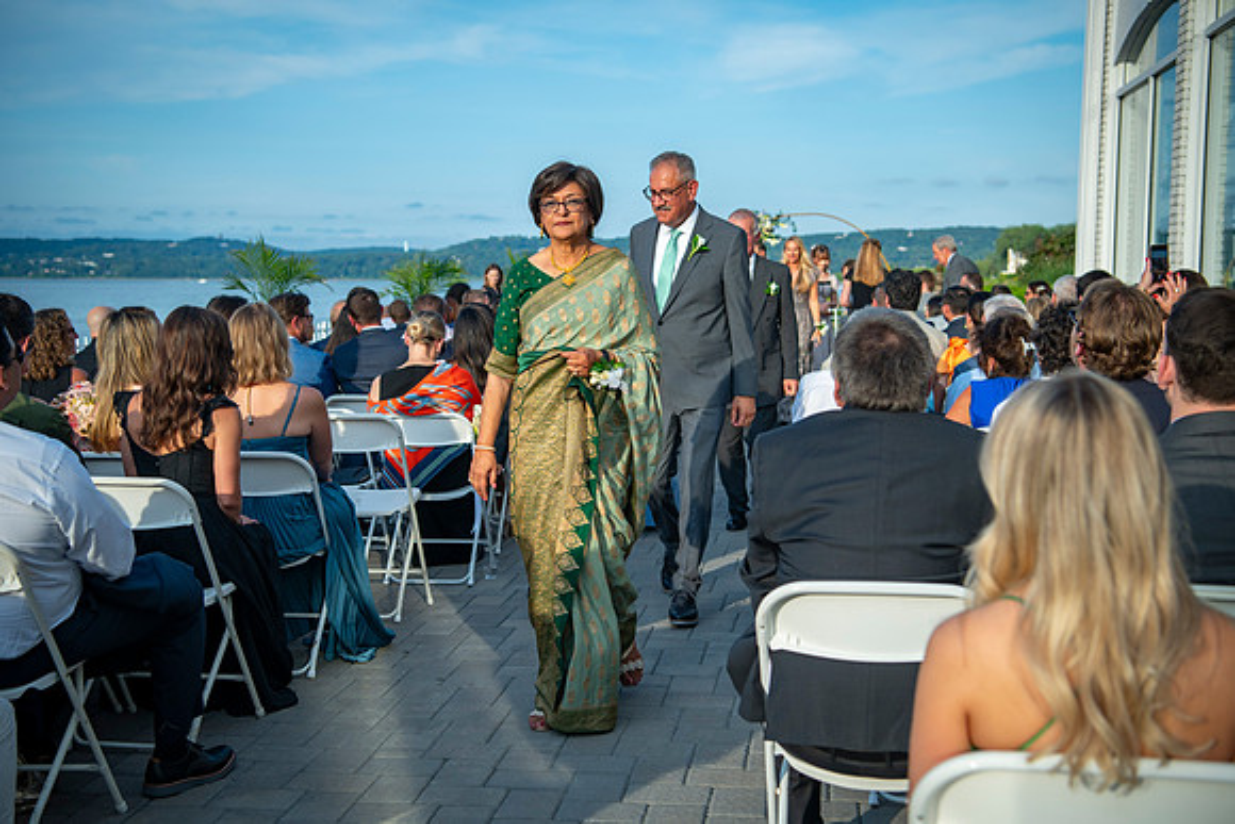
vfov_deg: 28.4
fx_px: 1627
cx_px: 606
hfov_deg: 41.6
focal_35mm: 47
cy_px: 408
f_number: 4
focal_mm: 46
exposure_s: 1/2500
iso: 400
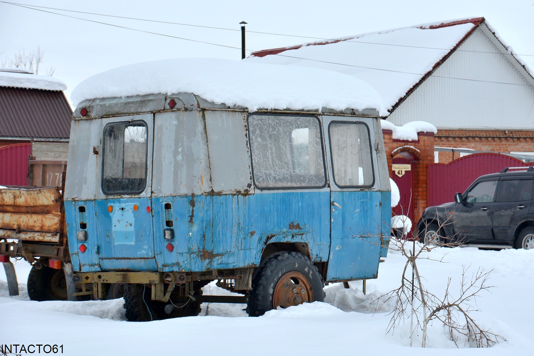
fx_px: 1157
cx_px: 267
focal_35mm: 78
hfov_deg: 26.0
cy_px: 178
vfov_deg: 17.5
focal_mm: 52
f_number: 7.1
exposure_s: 1/200
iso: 200
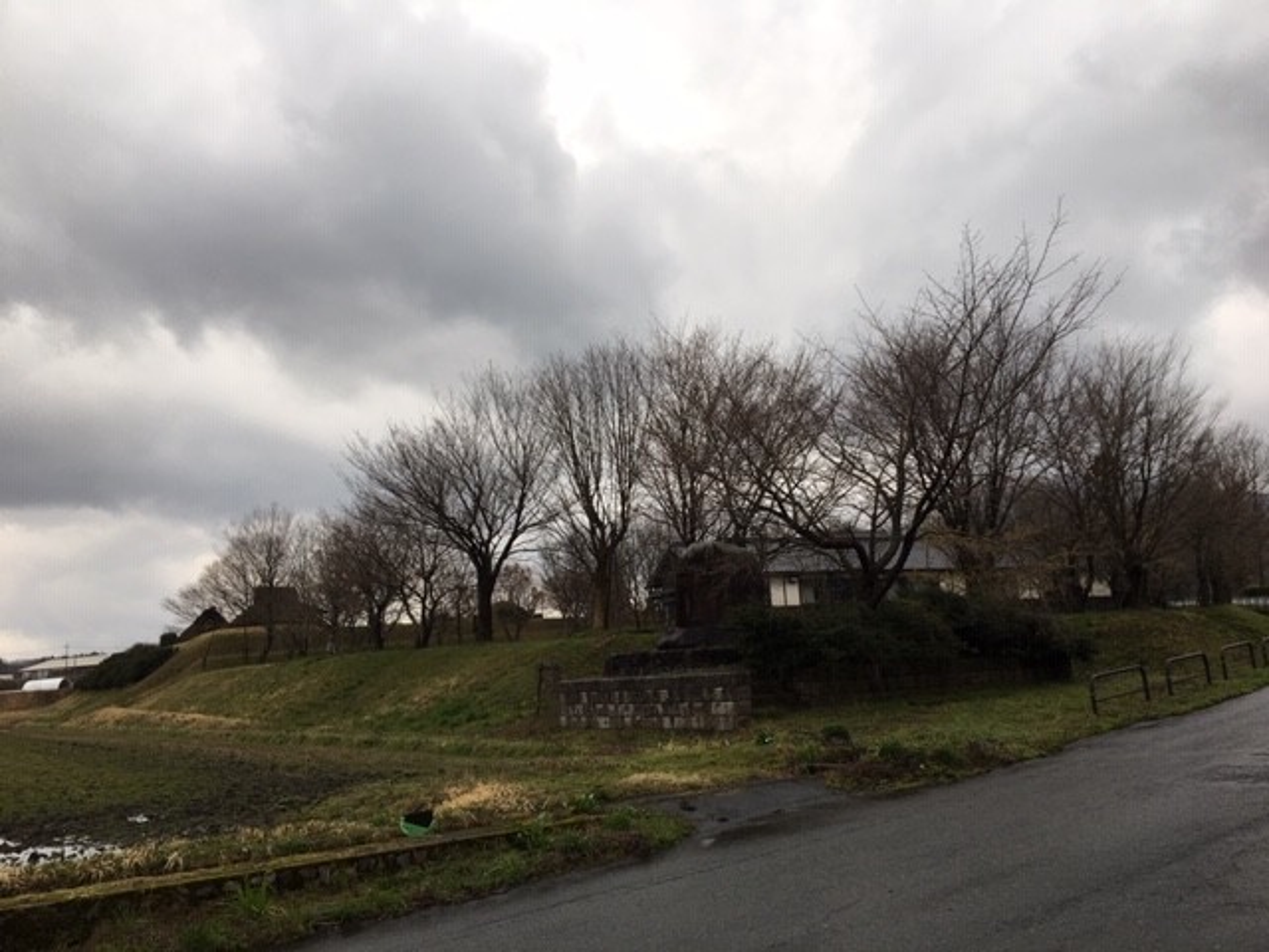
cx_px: 634
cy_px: 476
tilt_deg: +10.5
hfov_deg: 61.7
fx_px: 1063
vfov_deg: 48.2
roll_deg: +2.5
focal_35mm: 29
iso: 25
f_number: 2.2
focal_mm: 4.15
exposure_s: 1/120
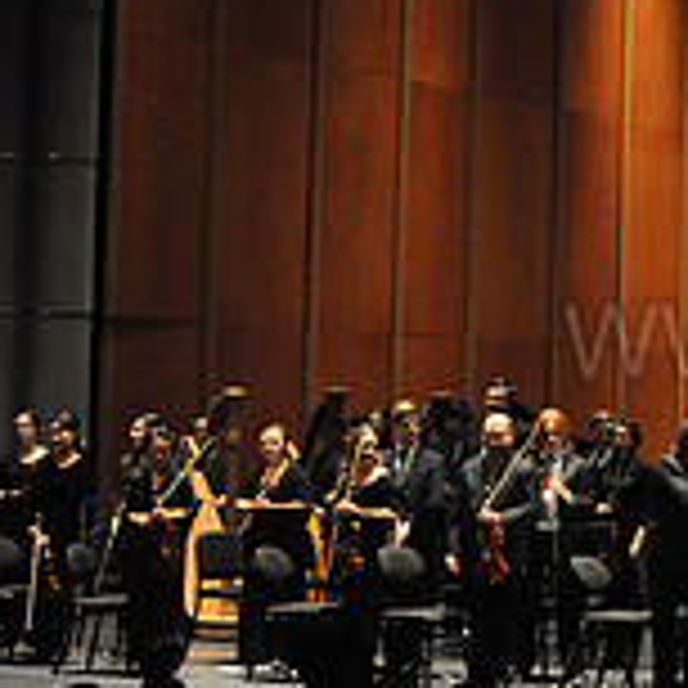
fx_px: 2608
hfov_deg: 13.7
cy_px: 263
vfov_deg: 15.0
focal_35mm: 116
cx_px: 1174
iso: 3200
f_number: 2.8
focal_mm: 24
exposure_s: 1/320
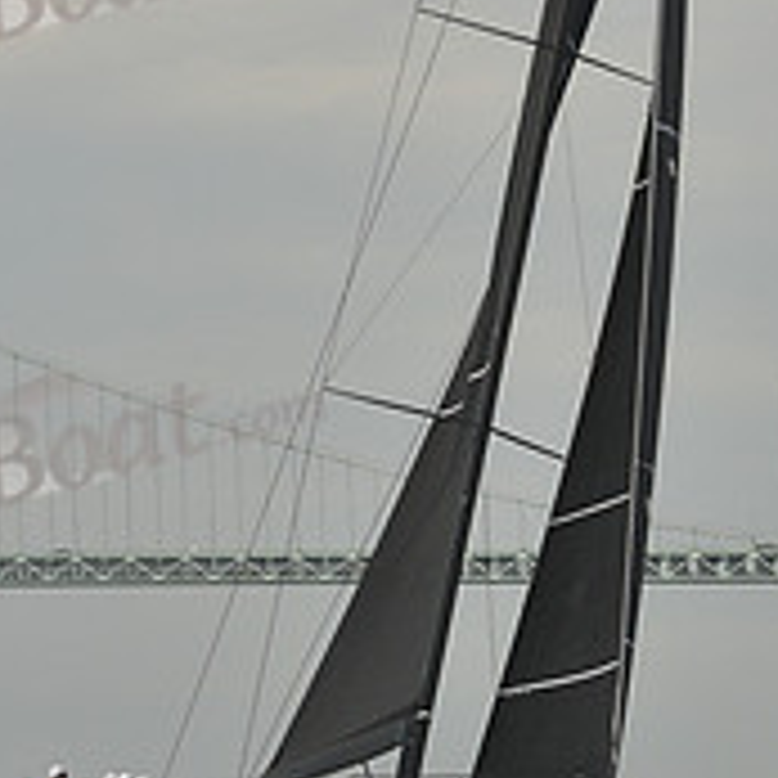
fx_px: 5060
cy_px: 175
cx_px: 560
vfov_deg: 8.8
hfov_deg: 8.8
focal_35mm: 199
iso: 250
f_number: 7.1
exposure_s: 1/640
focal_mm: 70
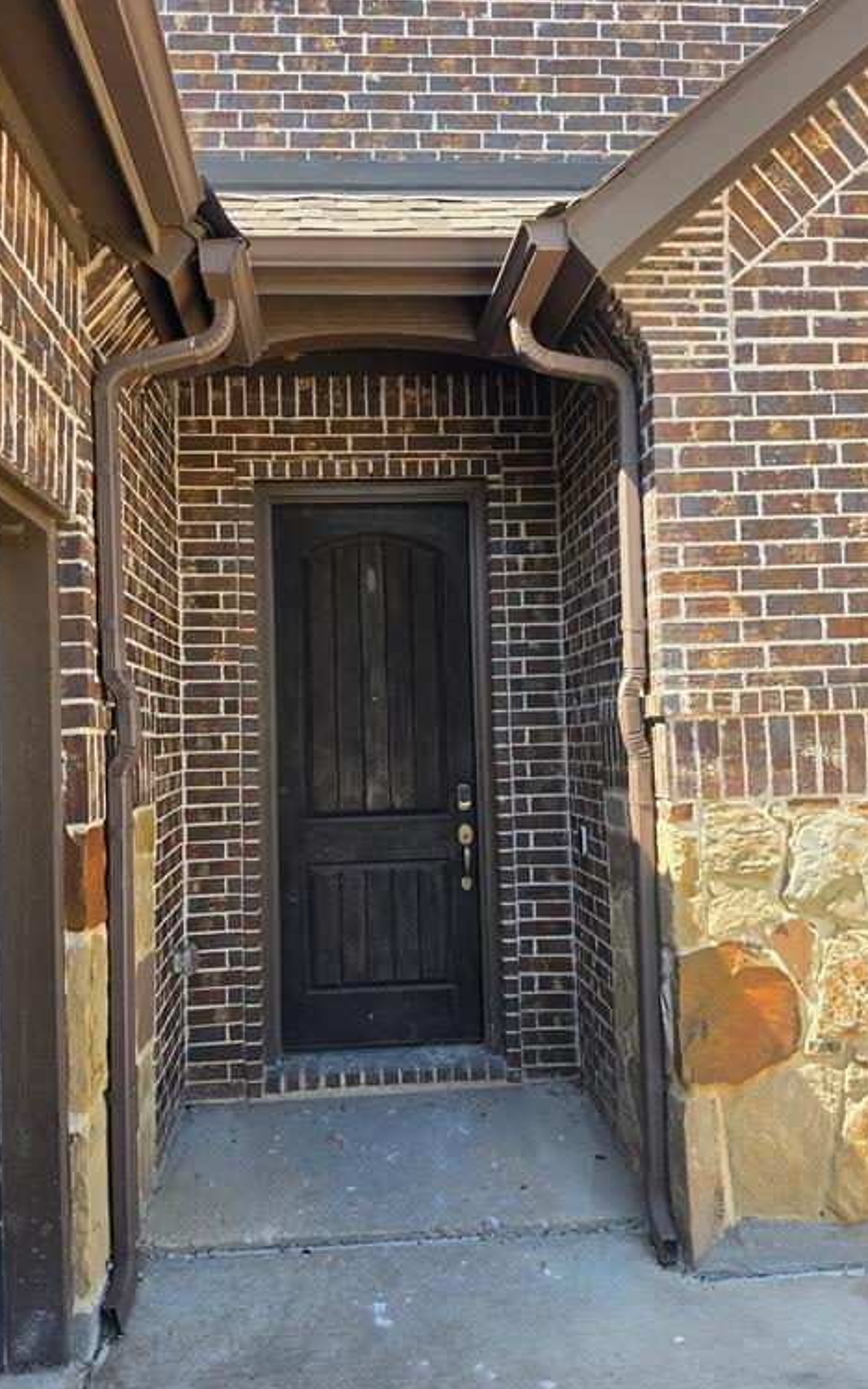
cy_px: 682
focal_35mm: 25
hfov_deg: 49.2
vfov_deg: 72.5
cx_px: 402
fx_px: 946
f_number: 1.4
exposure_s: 1/359
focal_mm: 6.5
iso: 20
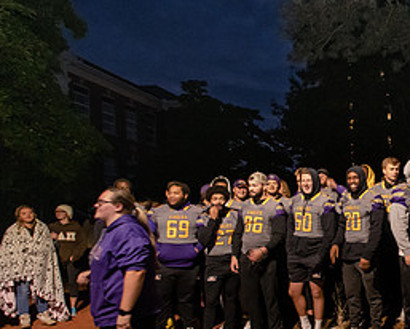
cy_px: 218
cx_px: 413
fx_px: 437
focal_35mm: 36
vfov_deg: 40.7
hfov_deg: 43.0
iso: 6400
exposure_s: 1/40
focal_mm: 17
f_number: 4.5
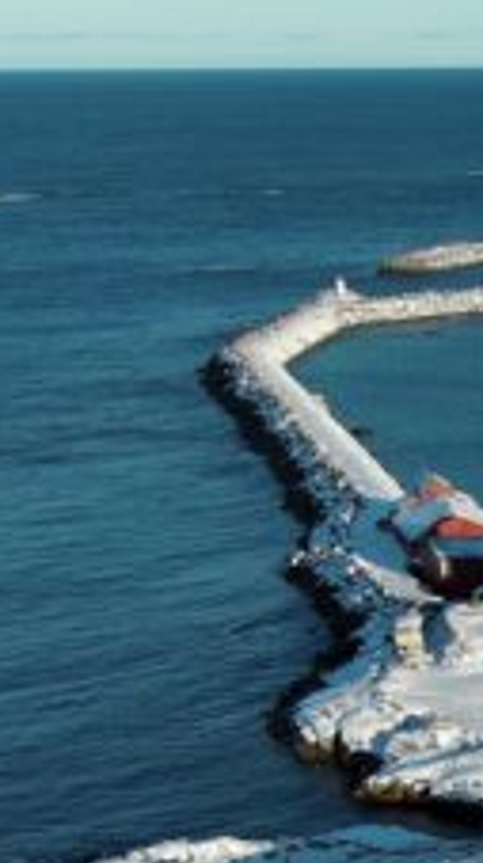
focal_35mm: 103
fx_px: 2355
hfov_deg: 10.2
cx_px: 1168
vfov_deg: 20.2
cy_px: 829
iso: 100
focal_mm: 10.57
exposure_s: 1/332
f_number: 2.8
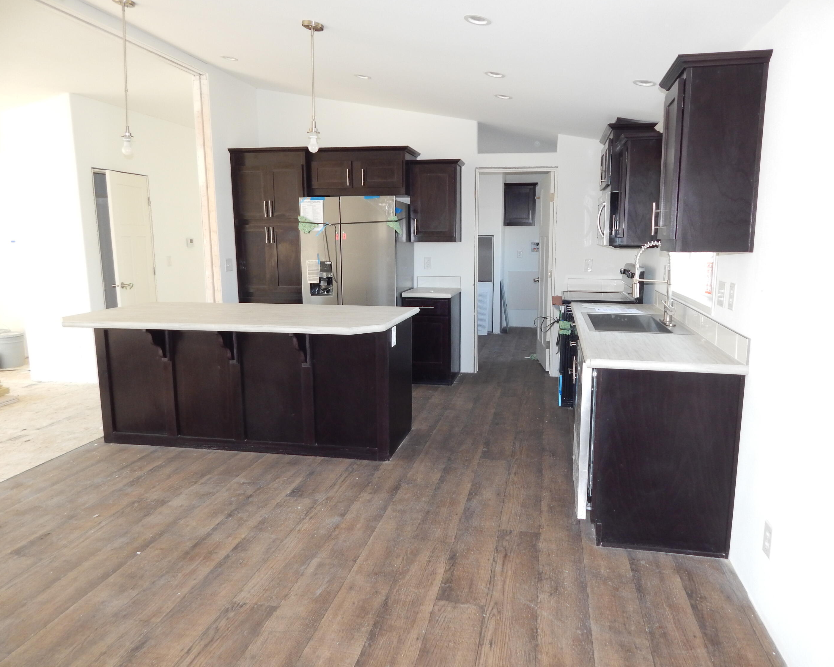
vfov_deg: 58.8
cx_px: 439
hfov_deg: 70.2
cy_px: 333
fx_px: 592
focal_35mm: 24
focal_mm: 4
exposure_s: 1/40
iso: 180
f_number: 3
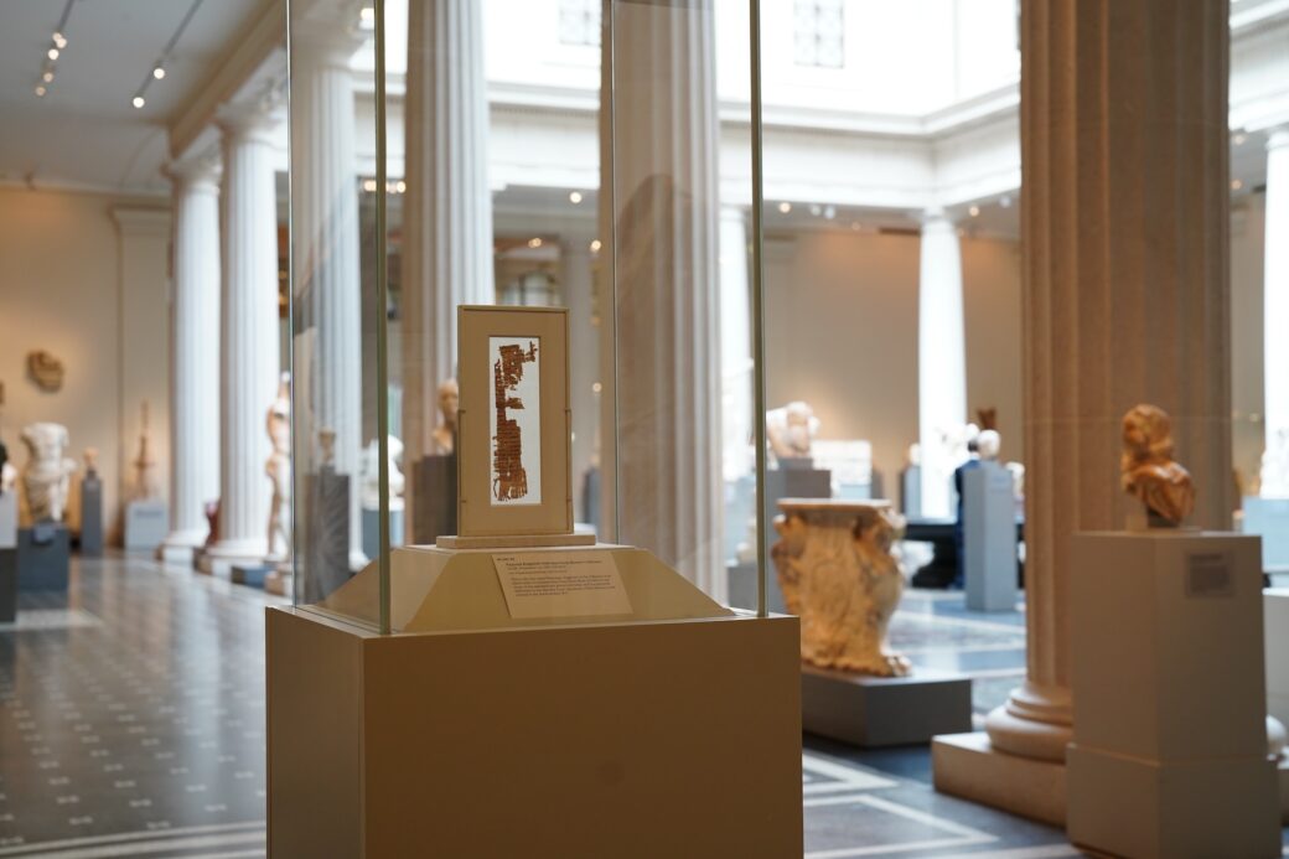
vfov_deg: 27.0
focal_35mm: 50
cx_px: 644
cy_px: 430
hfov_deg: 39.6
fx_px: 1790
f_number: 4.5
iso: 1600
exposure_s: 1/100
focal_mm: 50
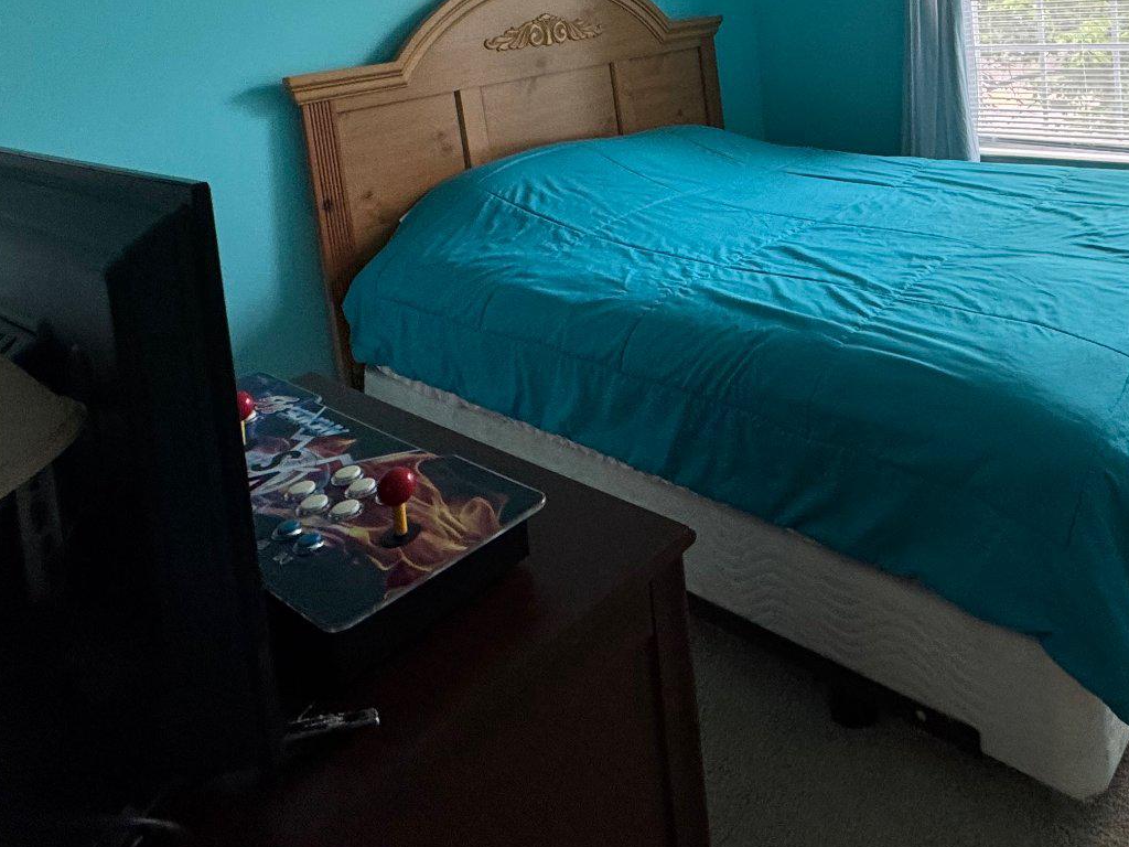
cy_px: 33
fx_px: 913
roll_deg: +4.4
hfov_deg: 60.6
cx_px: 822
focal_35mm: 28
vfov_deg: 43.8
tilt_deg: -4.7
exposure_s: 1/60
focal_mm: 2.22
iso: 200
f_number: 2.2
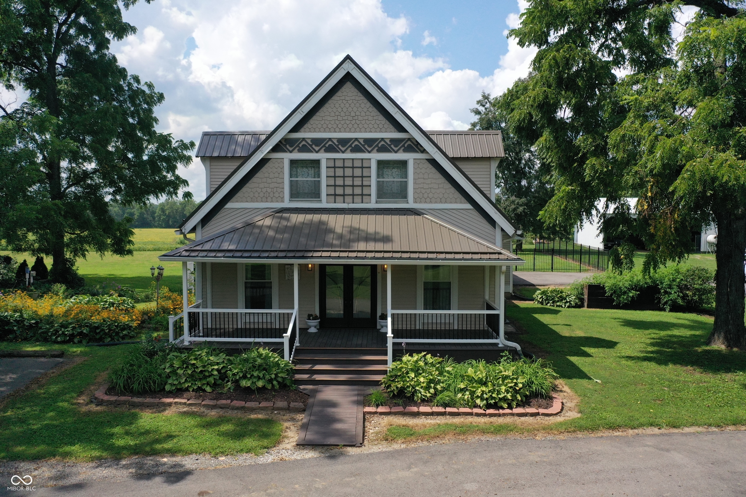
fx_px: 580
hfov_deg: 65.5
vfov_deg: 46.4
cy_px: 248
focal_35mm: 28
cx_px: 373
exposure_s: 1/6400
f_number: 2.8
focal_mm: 10.26
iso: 400
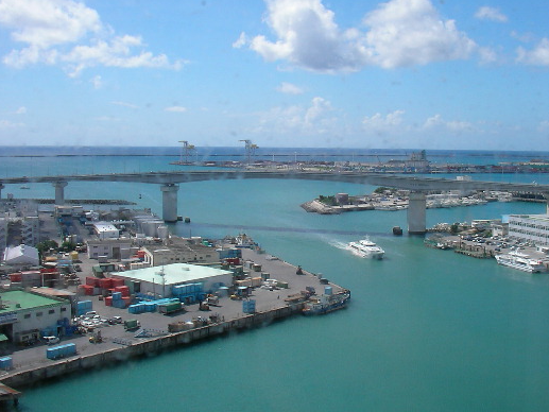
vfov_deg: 30.9
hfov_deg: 40.3
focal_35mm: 47
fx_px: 746
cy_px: 191
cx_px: 327
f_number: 7
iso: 50
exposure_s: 1/243
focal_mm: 6
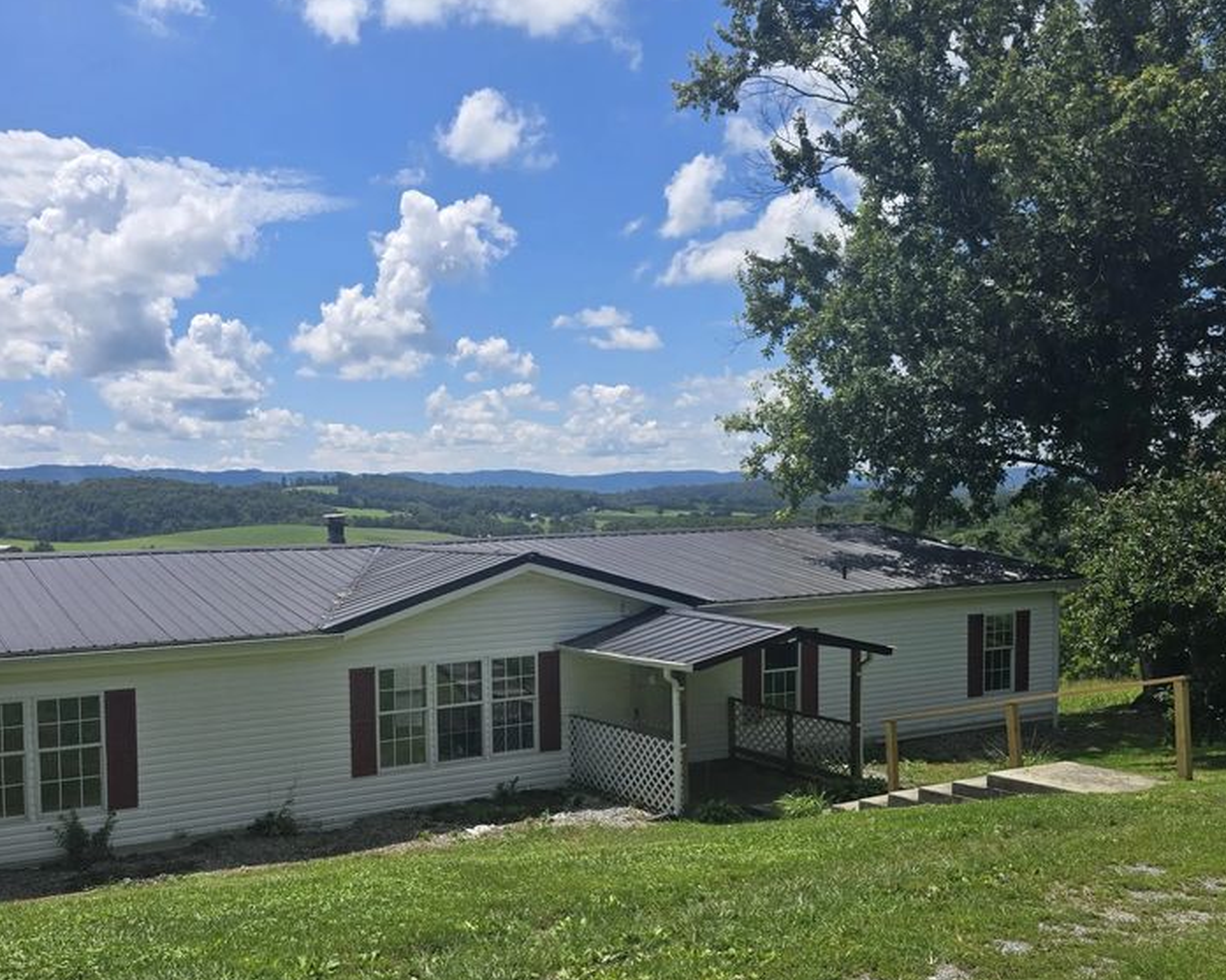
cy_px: 579
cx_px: 390
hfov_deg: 53.0
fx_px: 1197
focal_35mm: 33
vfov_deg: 44.3
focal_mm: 6.3
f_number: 1.7
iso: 12
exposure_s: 1/1013
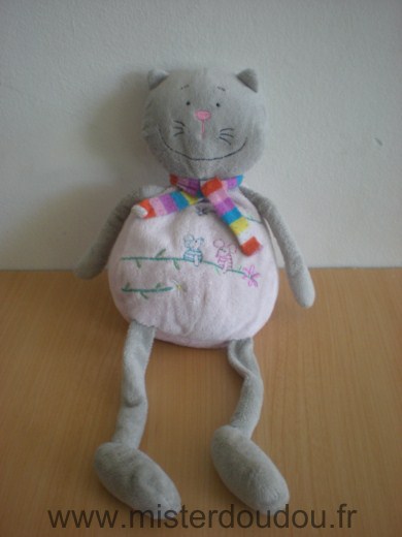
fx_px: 588
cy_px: 268
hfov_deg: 37.7
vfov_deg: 49.0
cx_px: 201
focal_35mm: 38
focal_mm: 6.3
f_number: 3.1
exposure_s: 1/56
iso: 200
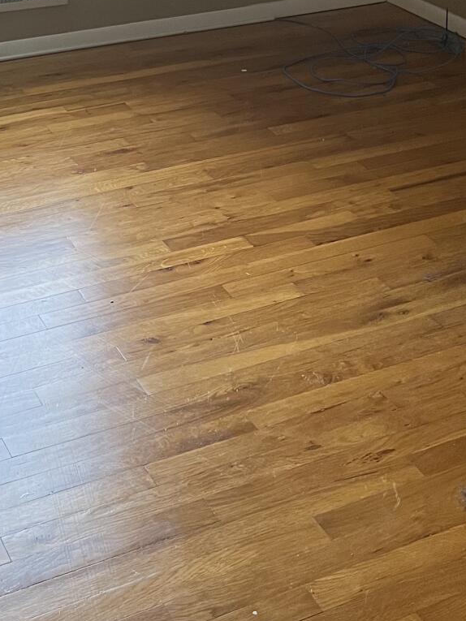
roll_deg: -0.8
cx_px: 213
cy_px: -45
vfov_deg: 26.5
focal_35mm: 68
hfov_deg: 21.6
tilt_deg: -15.2
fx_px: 1220
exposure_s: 1/60
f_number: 1.5
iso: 200
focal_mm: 5.7
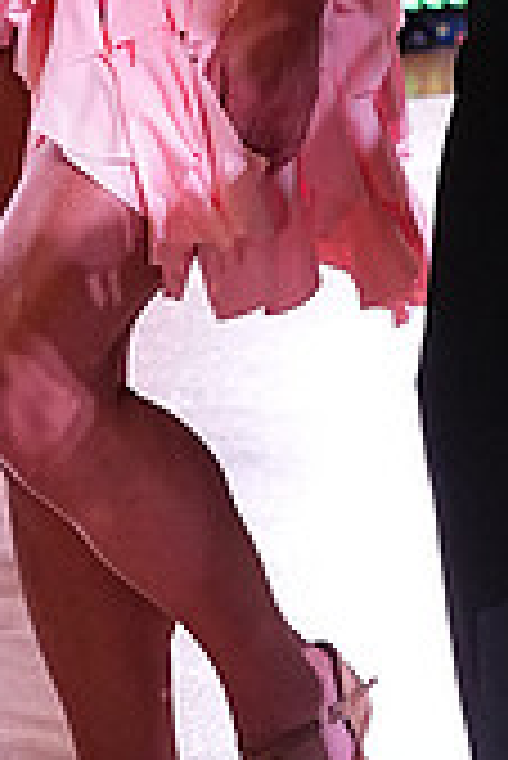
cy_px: -211
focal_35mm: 309
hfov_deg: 4.5
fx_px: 6527
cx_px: 425
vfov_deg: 6.6
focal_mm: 60
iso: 3200
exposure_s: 1/400
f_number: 5
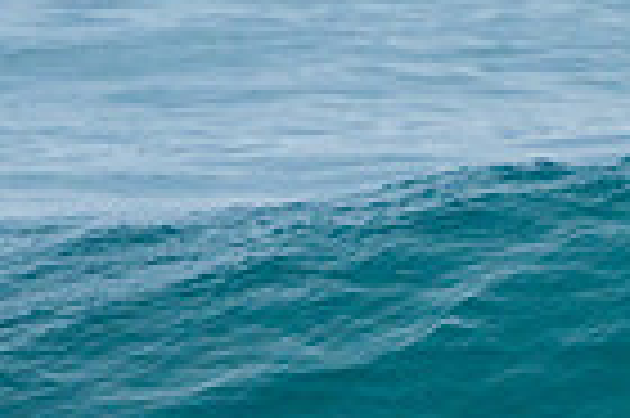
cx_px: 1110
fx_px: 39853
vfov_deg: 0.6
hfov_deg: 0.9
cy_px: 361
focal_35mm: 2280
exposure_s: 1/2000
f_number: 8
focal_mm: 400
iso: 500
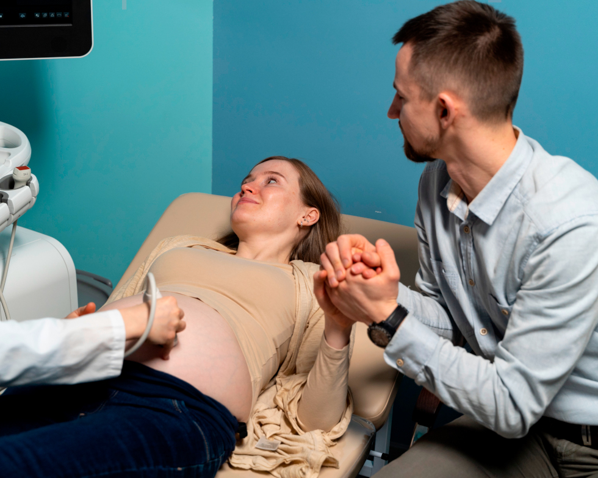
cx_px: 305
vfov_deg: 28.1
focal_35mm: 54
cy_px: 238
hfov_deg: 34.7
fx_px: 956
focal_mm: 47
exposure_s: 1/100
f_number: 3.5
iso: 400
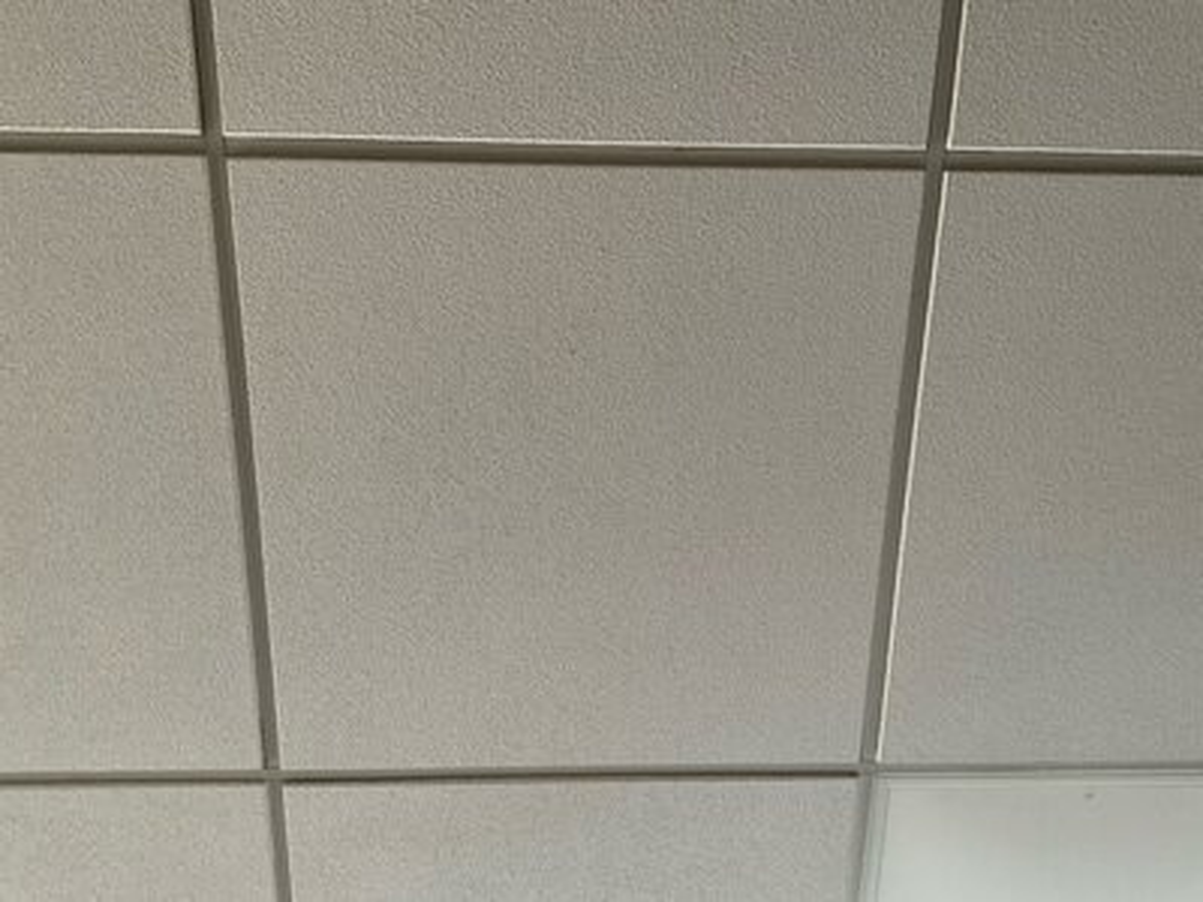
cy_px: 451
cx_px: 602
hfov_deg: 61.7
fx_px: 1008
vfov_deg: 48.2
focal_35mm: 29
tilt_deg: +71.5
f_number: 1.8
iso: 320
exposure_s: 1/41
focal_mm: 3
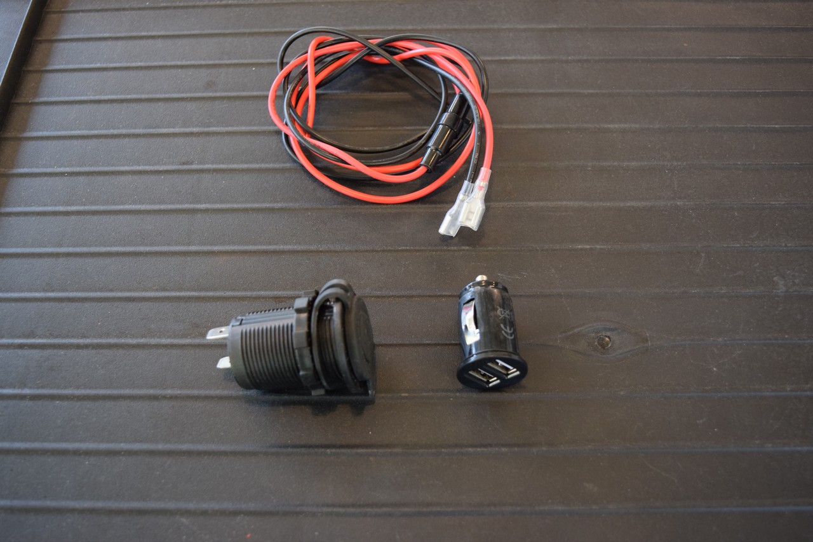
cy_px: 271
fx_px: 813
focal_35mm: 36
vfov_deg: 36.9
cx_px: 406
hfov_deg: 53.1
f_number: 4
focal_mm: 24
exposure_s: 1/60
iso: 1000
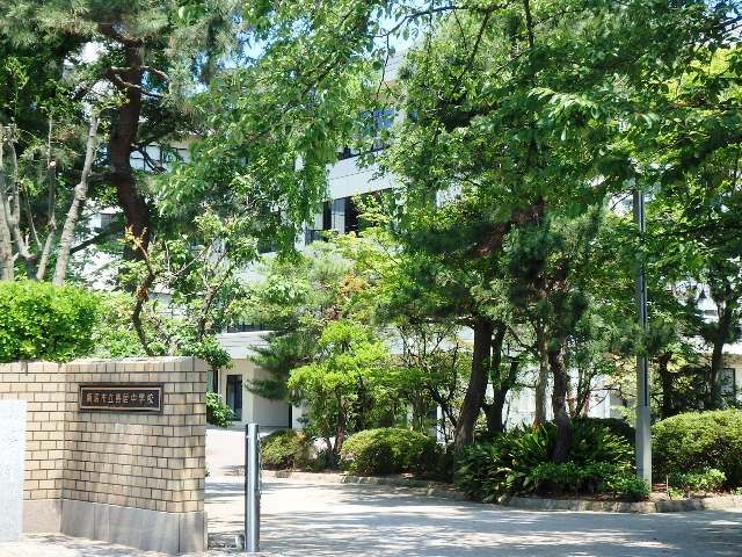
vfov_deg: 27.5
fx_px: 1136
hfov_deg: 36.2
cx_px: 371
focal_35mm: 53
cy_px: 278
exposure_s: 1/200
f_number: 5.2
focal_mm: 9.4
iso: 125
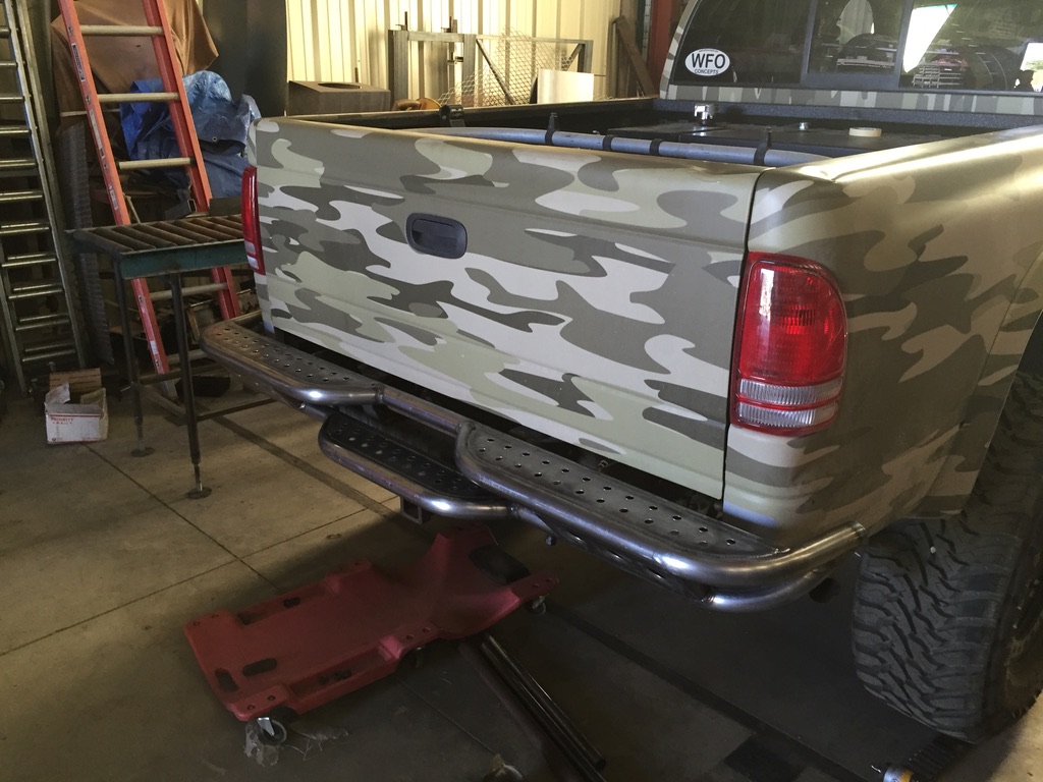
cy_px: 391
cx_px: 522
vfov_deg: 48.2
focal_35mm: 29
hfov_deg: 61.7
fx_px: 874
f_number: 2.2
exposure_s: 1/30
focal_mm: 4.15
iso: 125
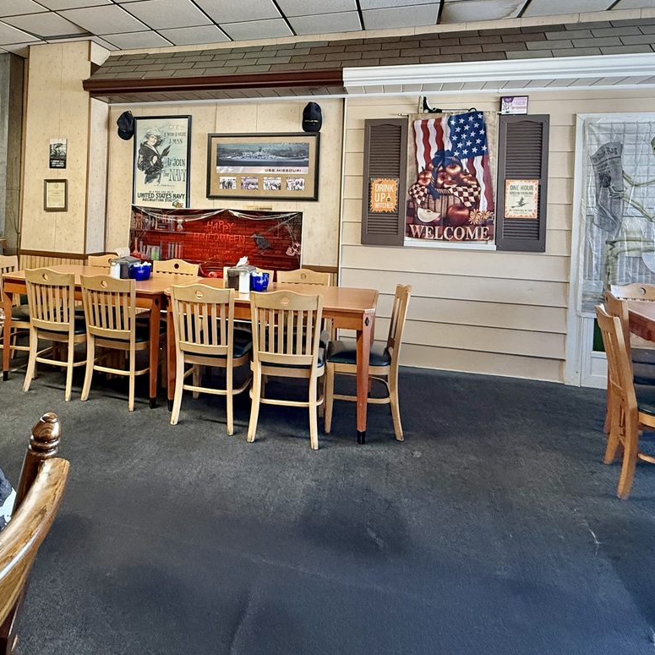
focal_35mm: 23
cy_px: 211
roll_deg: -1.6
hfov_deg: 66.3
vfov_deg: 65.2
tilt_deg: -0.2
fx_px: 492
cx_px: 248
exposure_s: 1/60
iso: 320
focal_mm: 2.22
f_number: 2.2
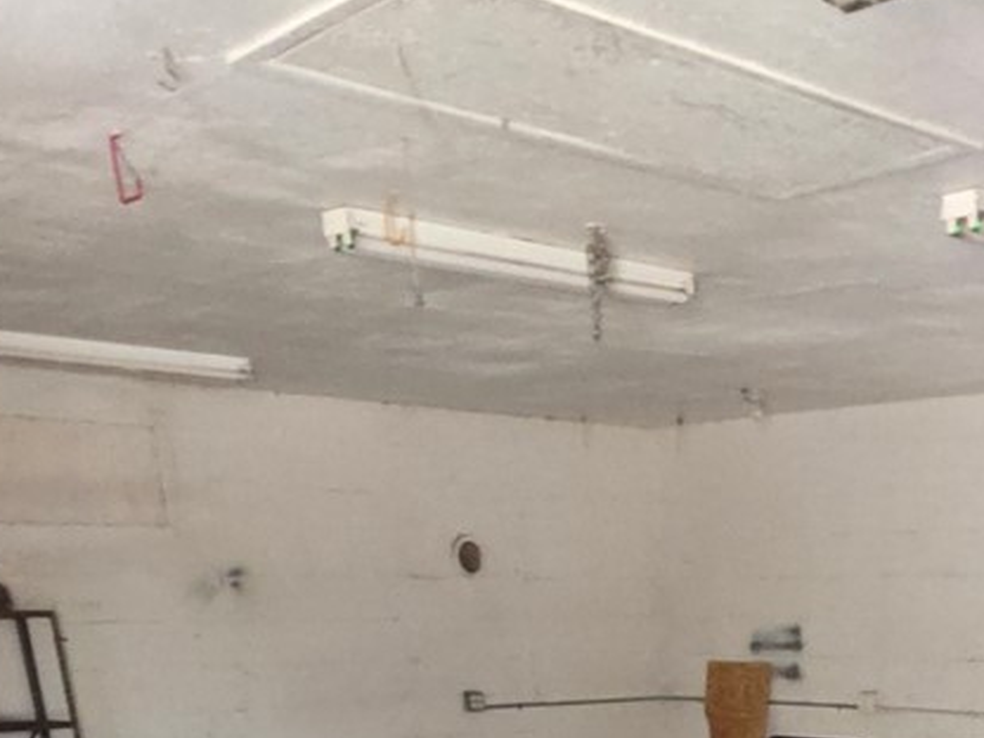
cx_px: 835
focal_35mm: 50
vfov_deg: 20.9
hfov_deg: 36.4
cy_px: 1296
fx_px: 1421
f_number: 1.9
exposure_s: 1/24
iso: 500
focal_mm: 2.2
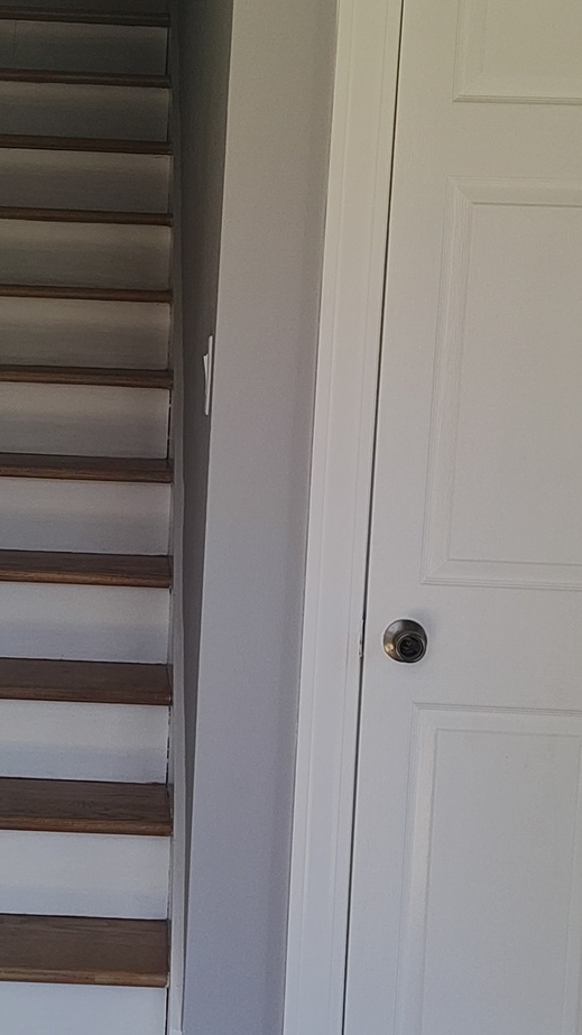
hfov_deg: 17.6
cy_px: 564
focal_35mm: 68
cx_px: 120
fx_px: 1866
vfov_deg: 31.0
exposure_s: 1/405
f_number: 1.7
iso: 100
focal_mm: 4.71
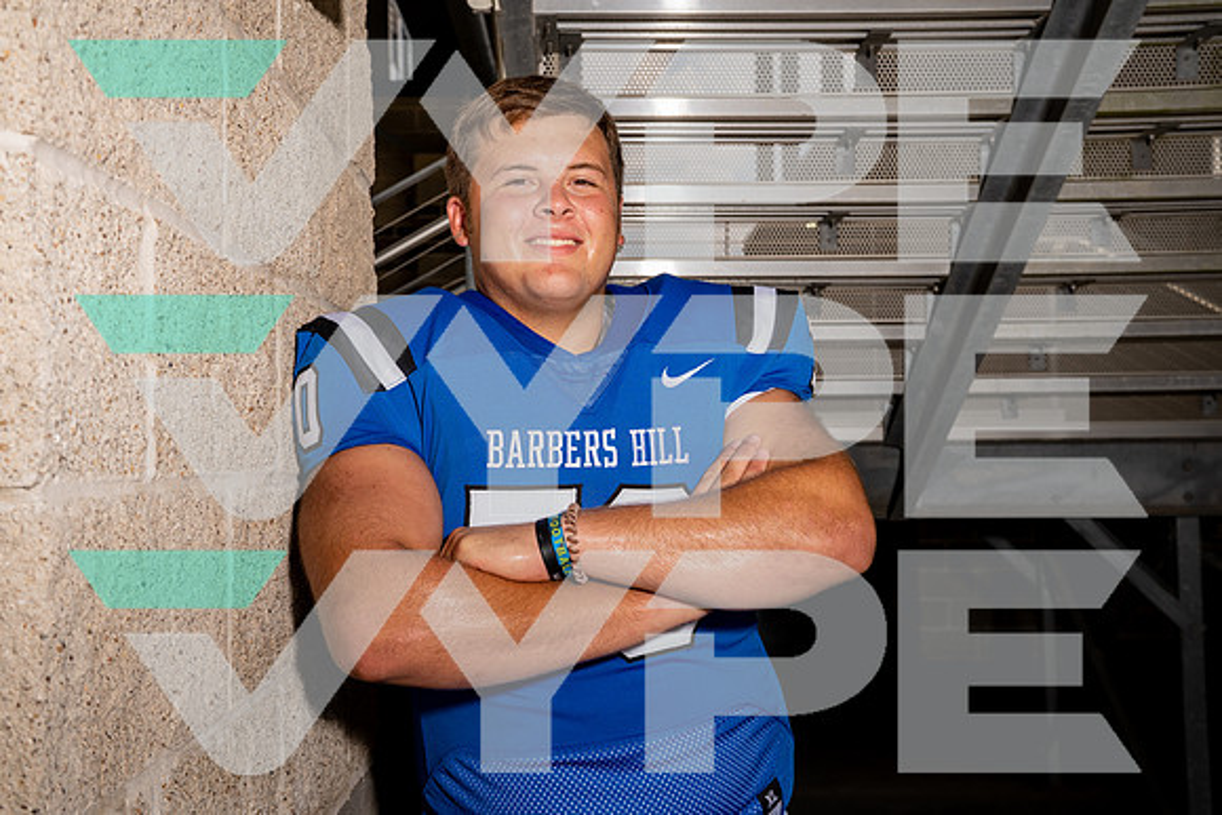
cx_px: 611
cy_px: 408
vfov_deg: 32.6
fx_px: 1392
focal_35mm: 41
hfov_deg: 47.4
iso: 100
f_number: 7.1
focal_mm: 41
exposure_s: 1/250
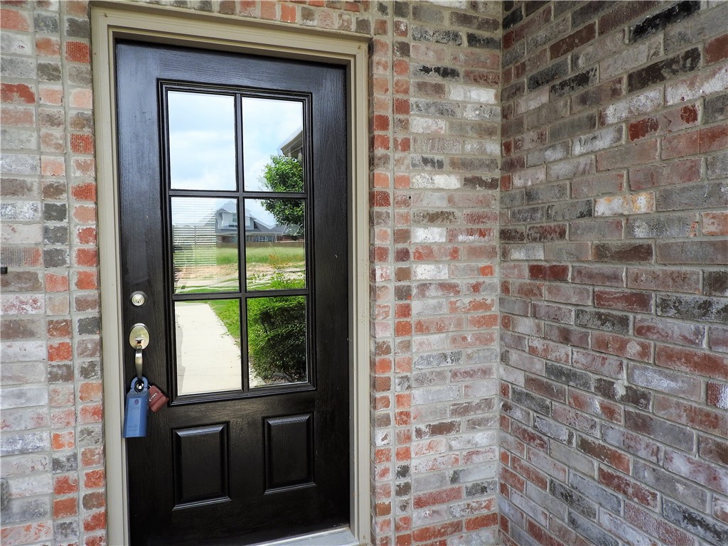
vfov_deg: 56.8
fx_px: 505
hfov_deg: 71.6
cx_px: 364
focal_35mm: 24
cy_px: 273
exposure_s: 1/200
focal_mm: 4.3
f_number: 3.3
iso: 100
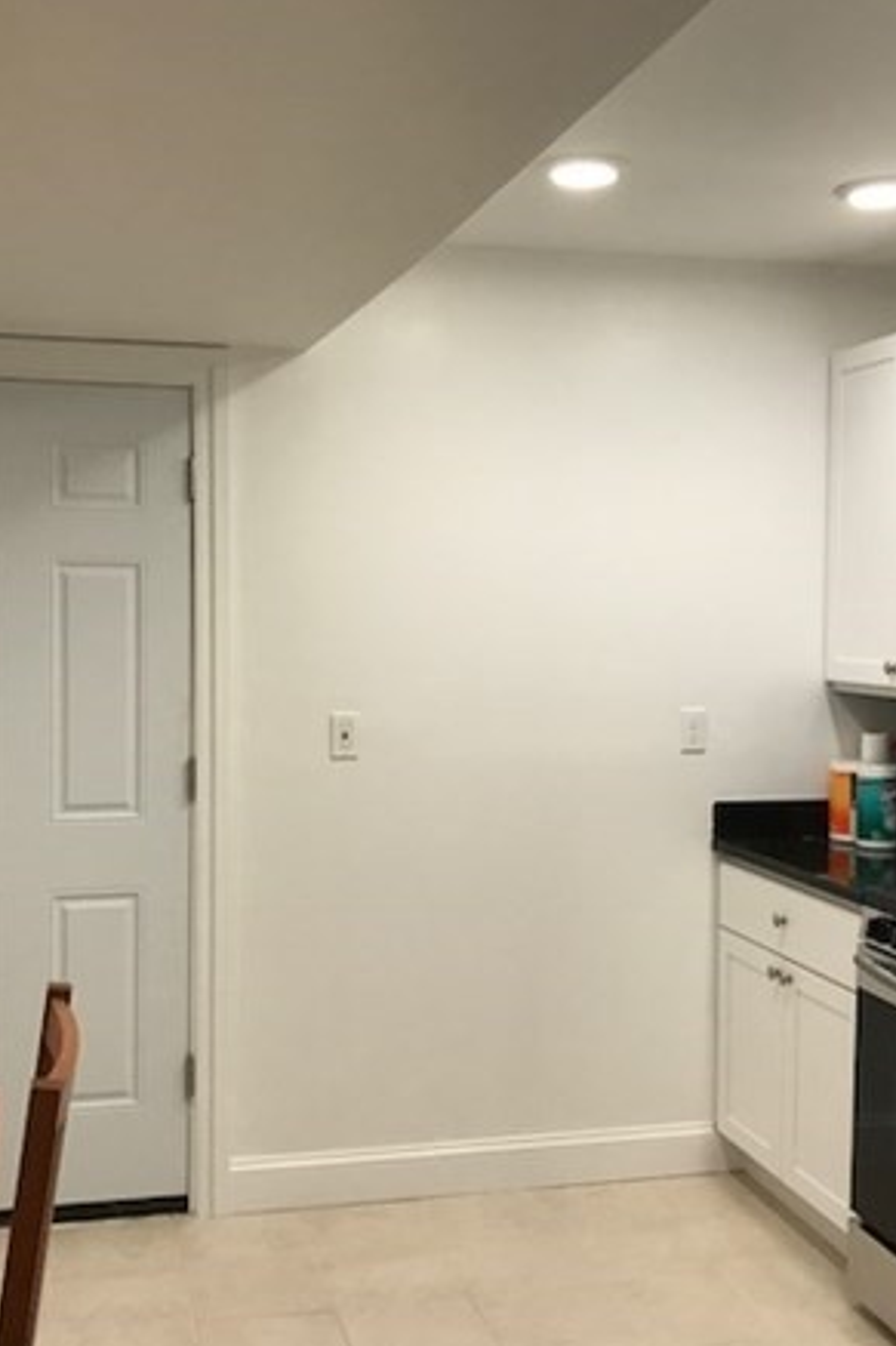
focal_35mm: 40
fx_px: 1494
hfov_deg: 33.4
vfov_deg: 48.5
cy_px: 681
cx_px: 422
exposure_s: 1/30
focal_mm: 3.99
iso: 25
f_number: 1.8
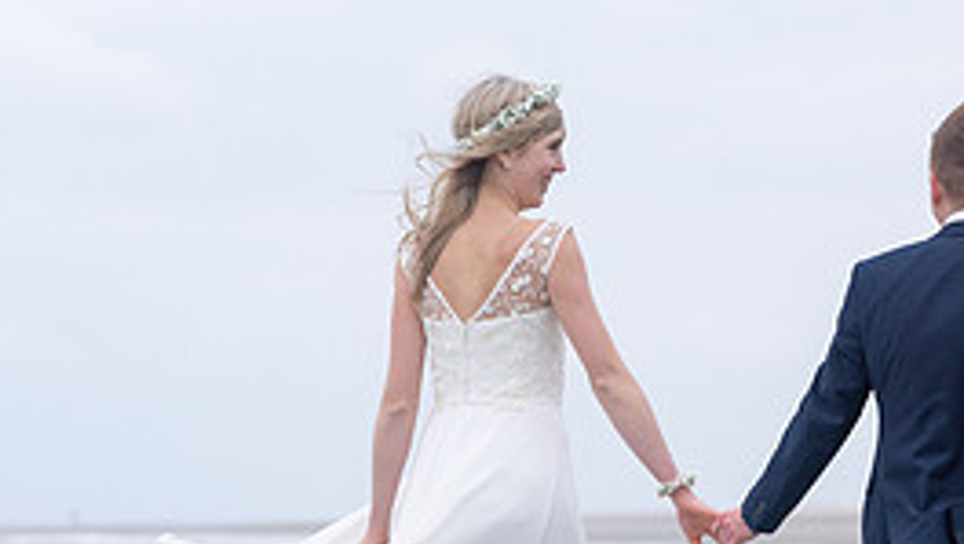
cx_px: 628
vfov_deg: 6.2
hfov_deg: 10.9
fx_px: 5040
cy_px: 455
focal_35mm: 197
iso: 320
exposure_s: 1/3200
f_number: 3.5
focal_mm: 85
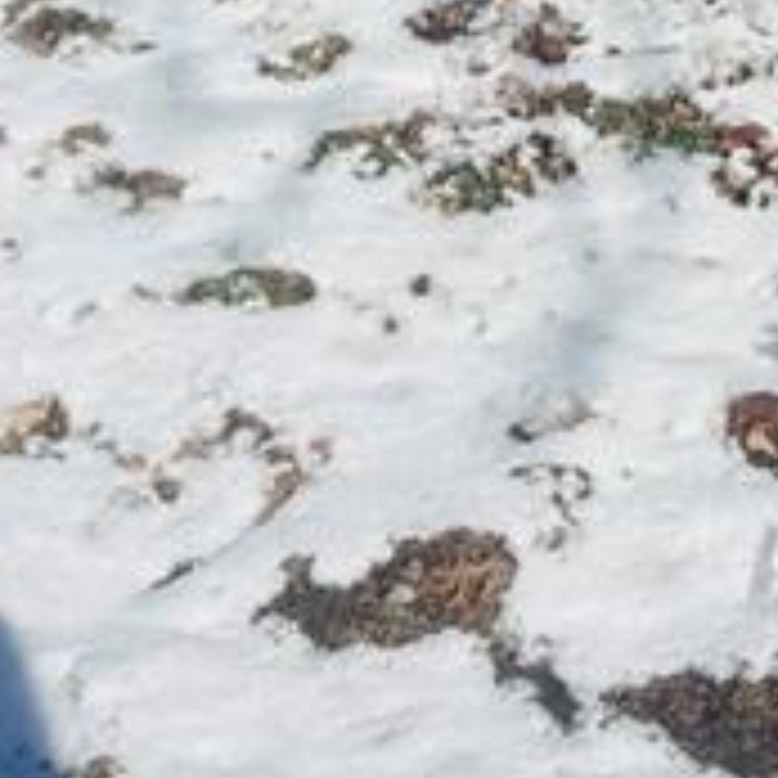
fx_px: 2594
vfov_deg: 15.6
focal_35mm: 102
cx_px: 598
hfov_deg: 17.0
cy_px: -409
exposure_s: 1/7692
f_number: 1.6
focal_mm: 5.96
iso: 50
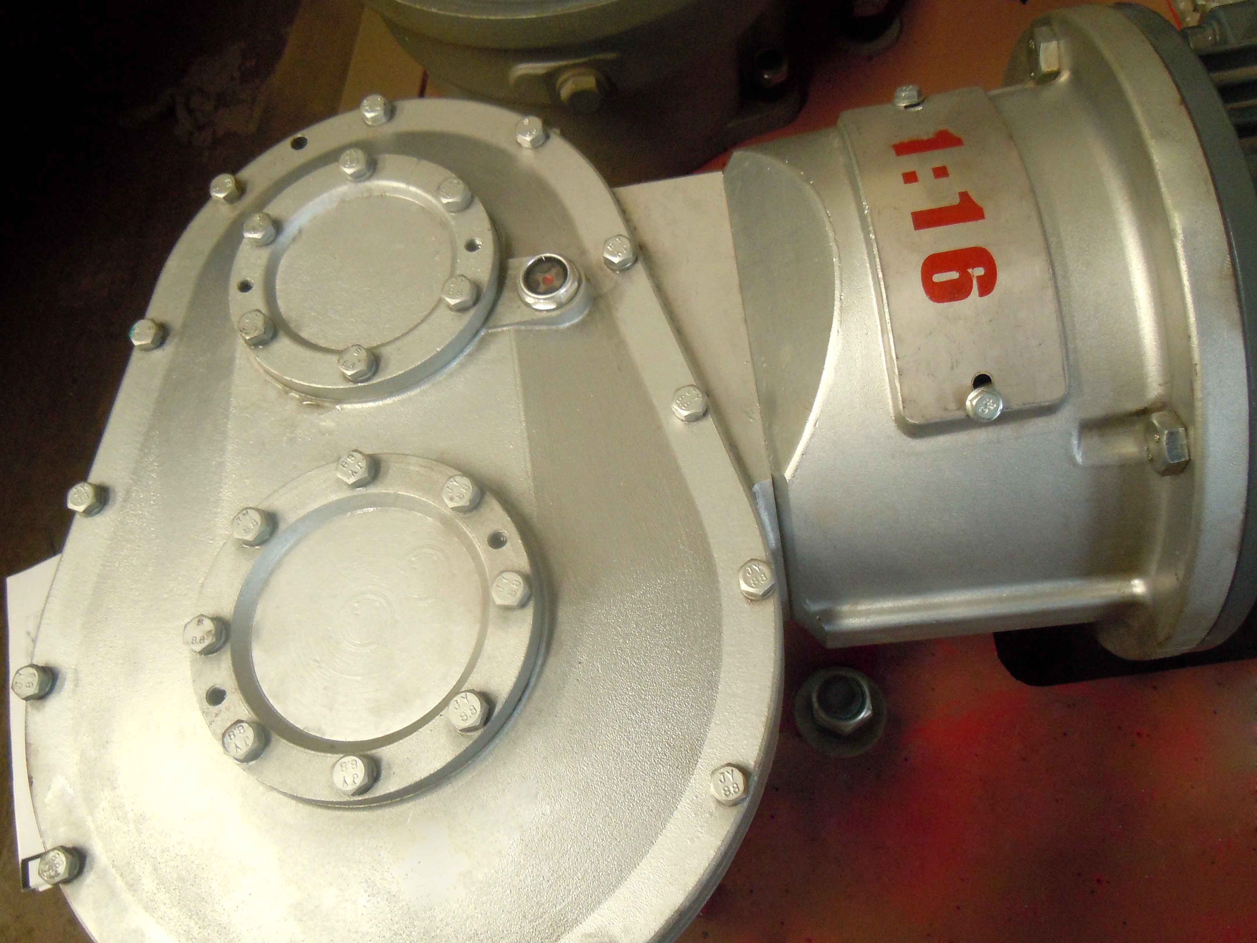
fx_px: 1089
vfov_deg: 46.8
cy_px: 472
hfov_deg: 60.0
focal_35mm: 30
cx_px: 628
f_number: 3.5
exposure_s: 1/50
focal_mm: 5.4
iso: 400
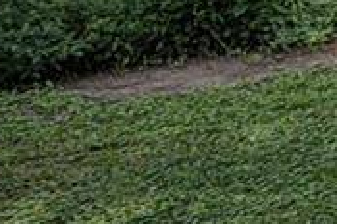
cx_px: 957
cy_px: -122
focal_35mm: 82
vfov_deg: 15.2
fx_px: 766
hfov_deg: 12.3
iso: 125
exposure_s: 1/10
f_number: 7.1
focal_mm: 14
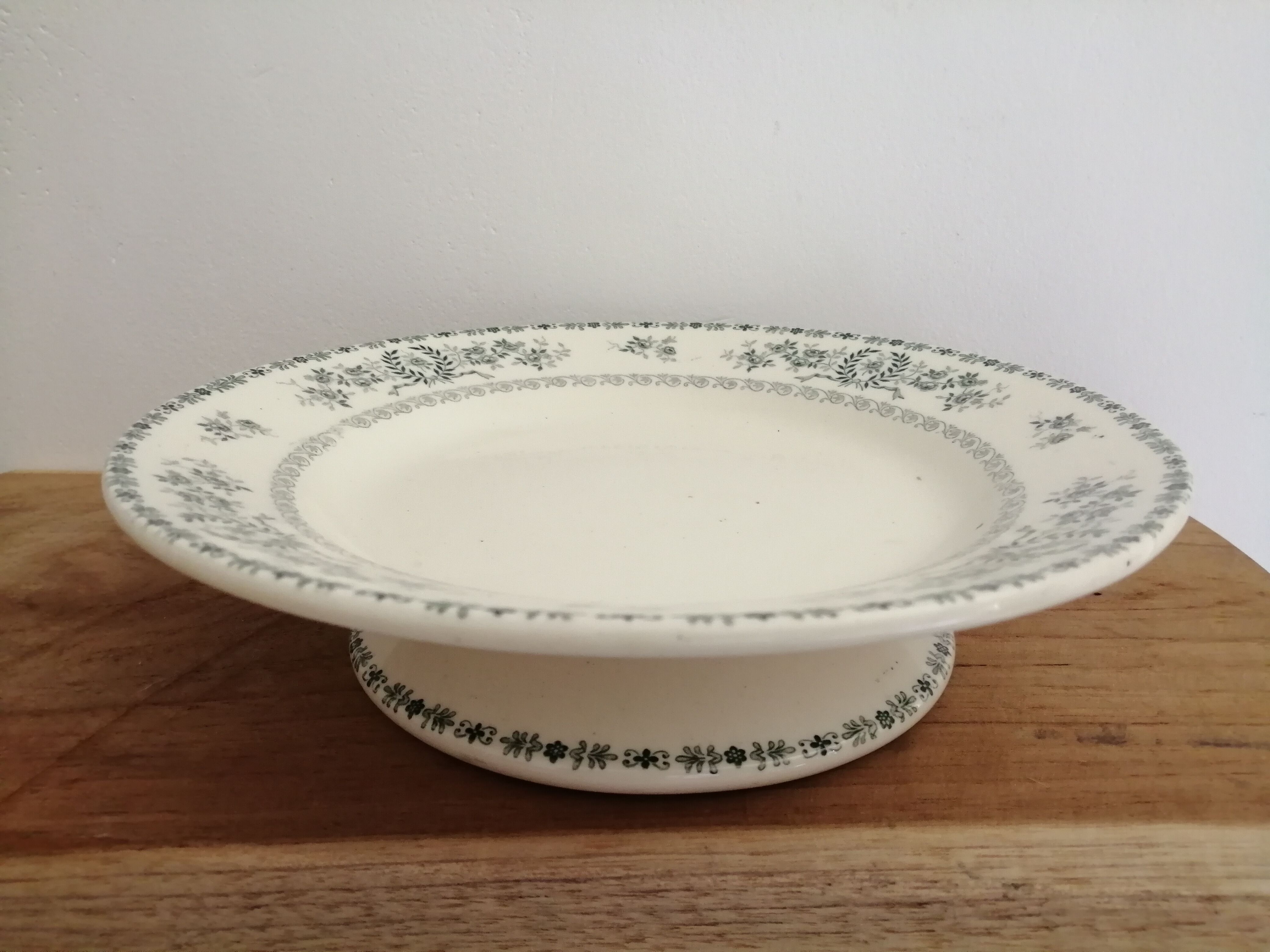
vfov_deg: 53.1
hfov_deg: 67.3
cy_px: 476
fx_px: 954
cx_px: 635
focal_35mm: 26
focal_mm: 3.62
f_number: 1.8
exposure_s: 1/33.3
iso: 250
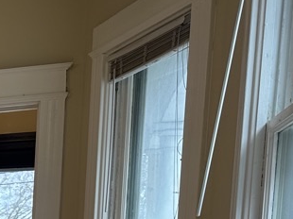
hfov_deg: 18.1
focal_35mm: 93
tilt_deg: -8.1
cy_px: 361
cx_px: -180
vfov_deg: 14.4
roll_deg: +0.8
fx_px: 787
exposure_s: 1/120
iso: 80
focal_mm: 6.86
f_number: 1.78
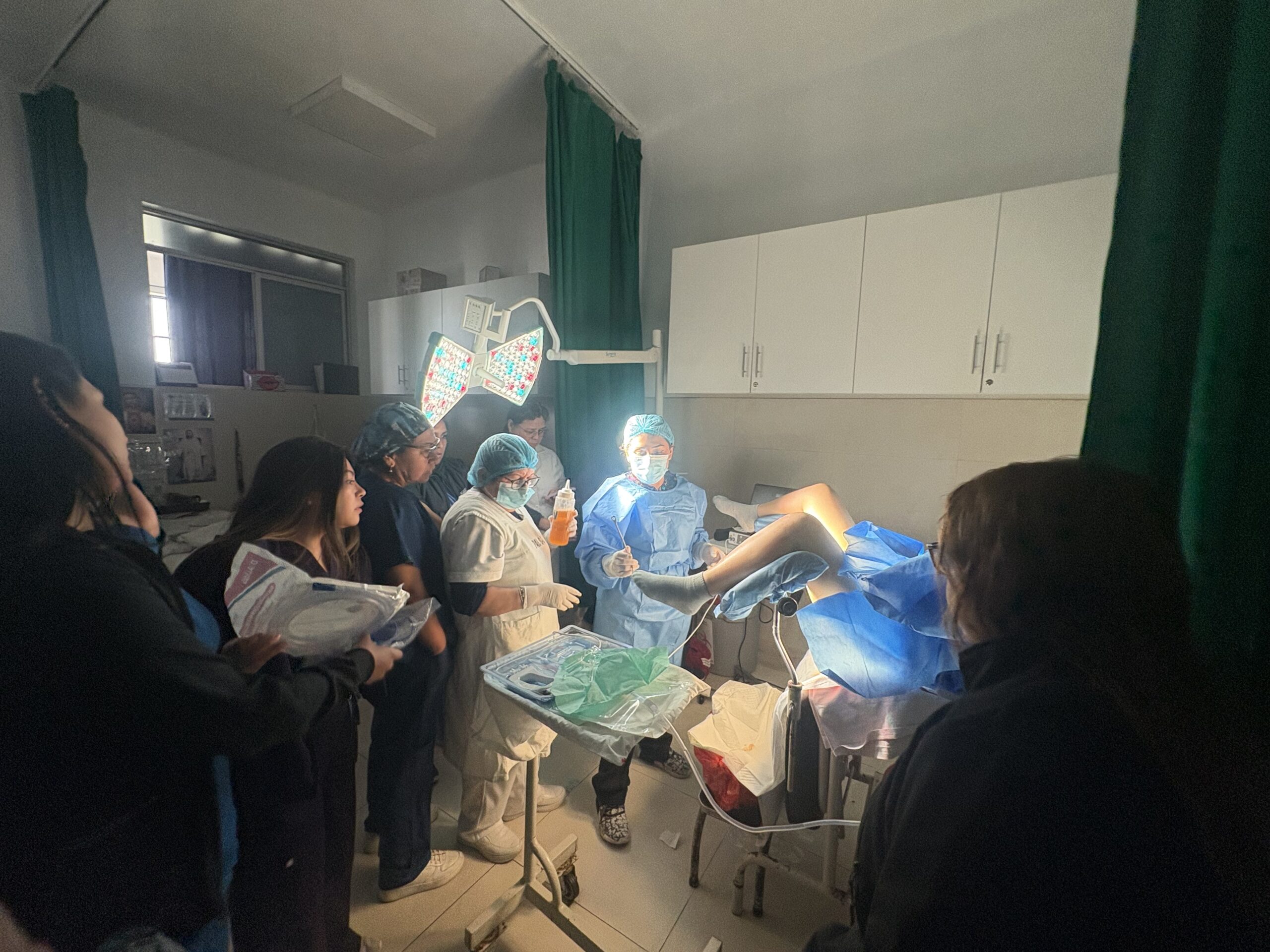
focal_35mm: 14
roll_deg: -1.9
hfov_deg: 102.1
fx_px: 514
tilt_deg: -7.2
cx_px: 635
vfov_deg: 85.7
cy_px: 476
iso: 250
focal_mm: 2.22
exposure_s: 1/56
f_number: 2.2
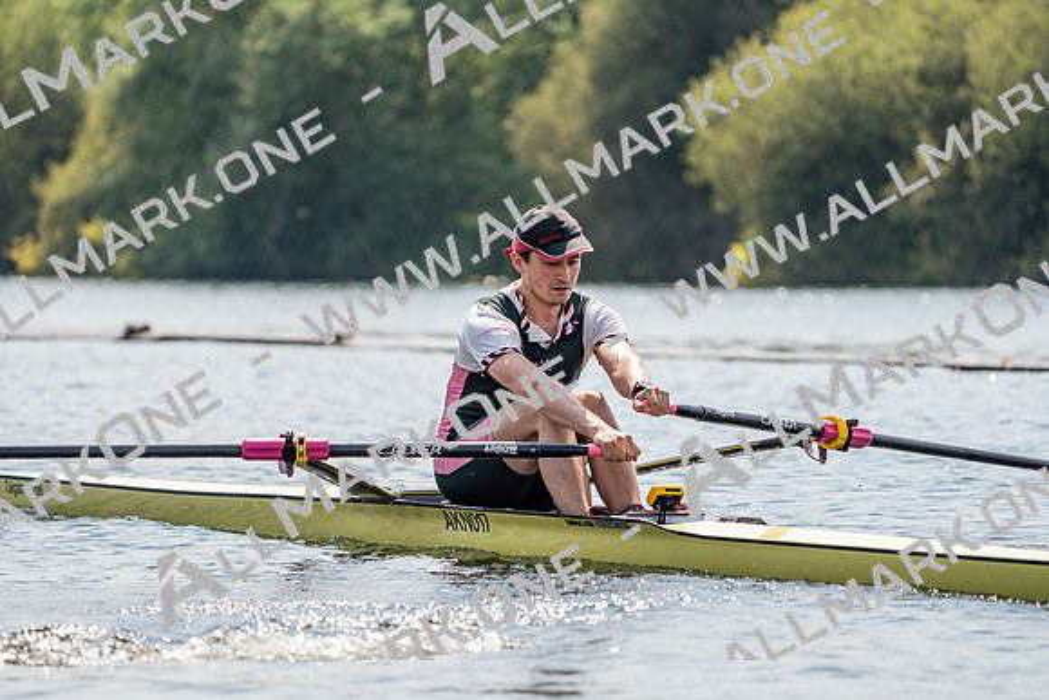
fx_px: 7432
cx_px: 524
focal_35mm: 255
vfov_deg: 5.4
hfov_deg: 8.1
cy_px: 350
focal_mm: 255
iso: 160
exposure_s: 1/1600
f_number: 5.6
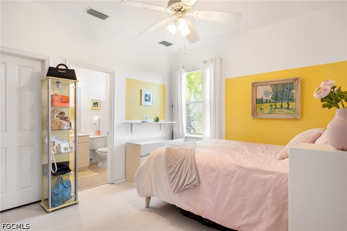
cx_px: 174
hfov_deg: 86.9
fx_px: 183
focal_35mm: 19
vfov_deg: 64.5
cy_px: 116
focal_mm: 19
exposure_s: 1.6
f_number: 8
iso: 100
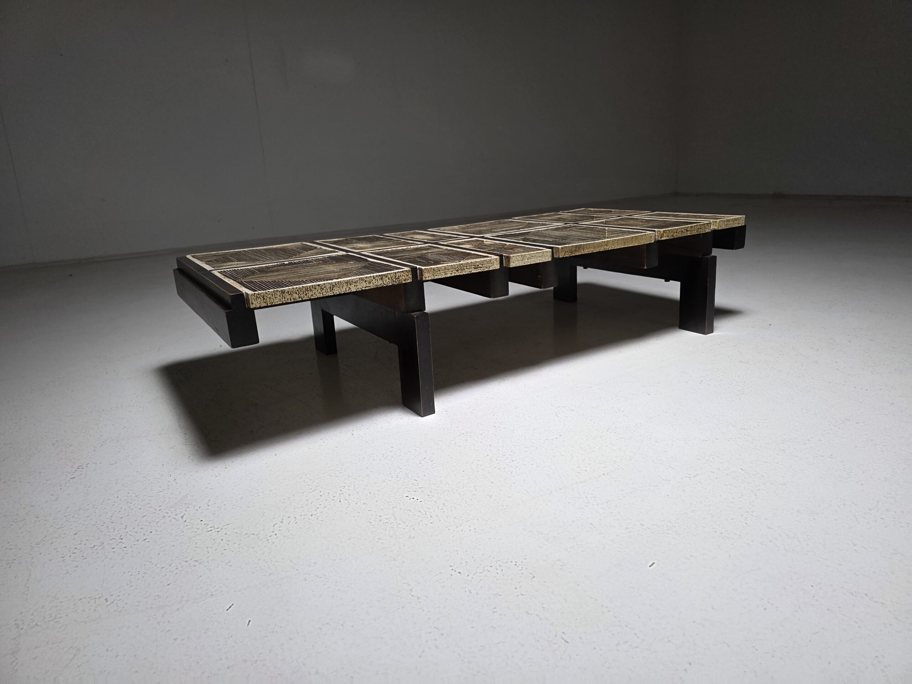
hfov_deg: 73.9
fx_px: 606
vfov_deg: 58.9
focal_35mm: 23
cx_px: 456
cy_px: 342
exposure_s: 1/100
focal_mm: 6.3
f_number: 1.7
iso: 200
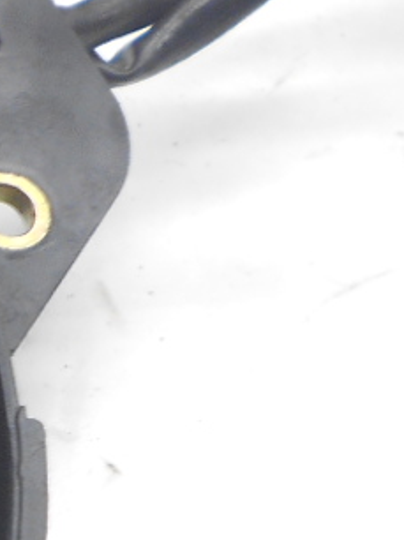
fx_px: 2447
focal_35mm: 157
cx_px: -351
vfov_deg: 12.5
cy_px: 434
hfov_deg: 9.0
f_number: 3.4
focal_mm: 5.1
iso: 100
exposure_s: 1/30
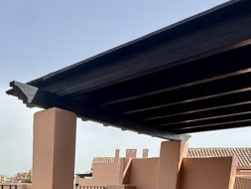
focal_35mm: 39
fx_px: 283
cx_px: 34
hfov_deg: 44.4
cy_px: 226
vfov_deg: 31.1
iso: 50
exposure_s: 1/1160
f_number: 2.2
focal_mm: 2.22
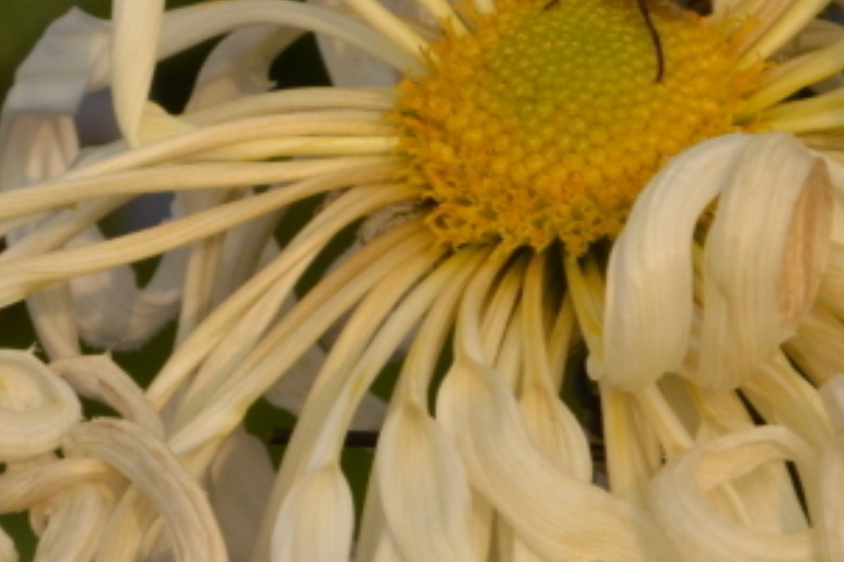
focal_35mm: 941
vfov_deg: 1.5
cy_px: 443
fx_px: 22041
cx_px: 777
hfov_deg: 2.2
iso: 640
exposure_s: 1/250
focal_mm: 185
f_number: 18
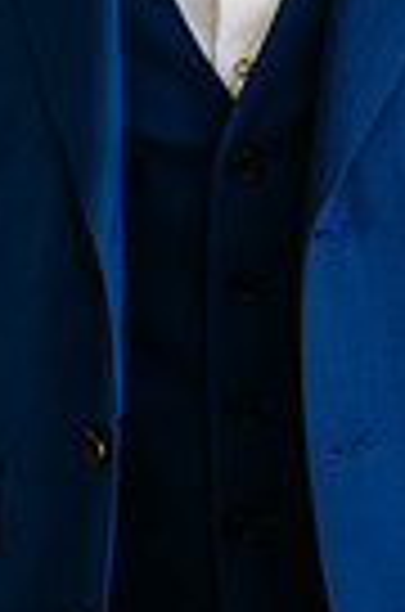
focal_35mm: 116
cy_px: -86
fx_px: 1967
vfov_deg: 17.0
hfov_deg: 11.7
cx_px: 160
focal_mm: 35
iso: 720
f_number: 2
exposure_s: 1/200
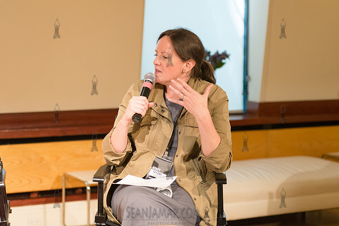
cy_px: 113
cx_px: 170
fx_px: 753
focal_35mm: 80
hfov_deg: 25.4
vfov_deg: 17.1
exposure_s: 1/125
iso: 2500
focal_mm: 80
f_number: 4
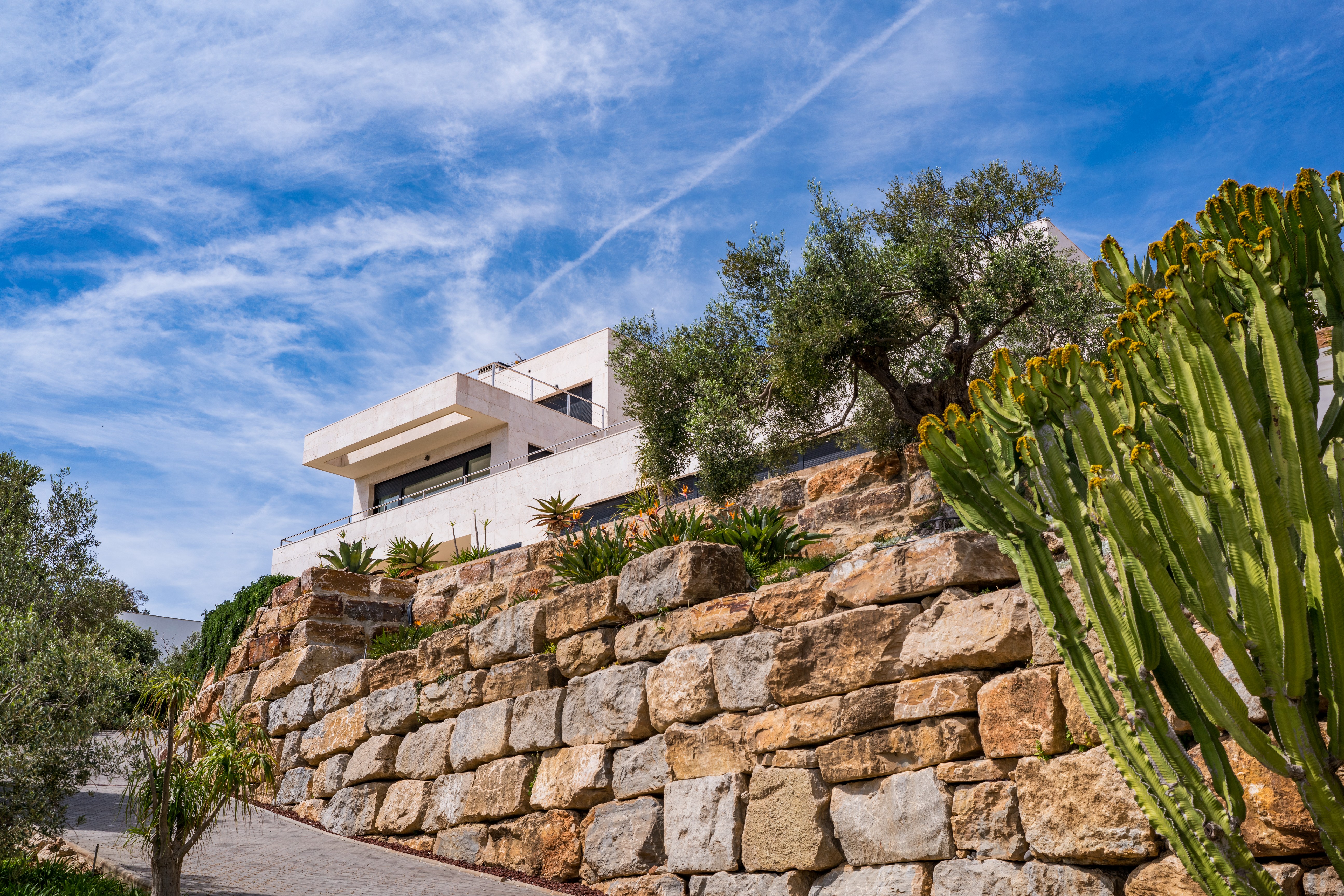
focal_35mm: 35
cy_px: 448
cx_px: 672
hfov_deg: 54.4
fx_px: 1307
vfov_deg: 37.9
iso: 200
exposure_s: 1/500
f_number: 8
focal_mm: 35
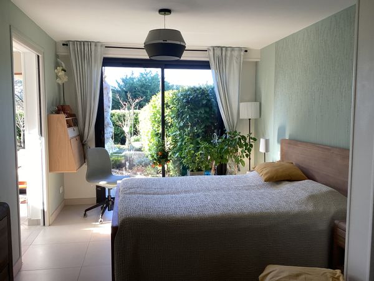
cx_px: 187
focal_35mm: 31
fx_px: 335
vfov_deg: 45.4
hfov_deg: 58.4
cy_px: 140
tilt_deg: -4.9
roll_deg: +0.8
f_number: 2.4
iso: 80
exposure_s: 1/120
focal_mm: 3.3
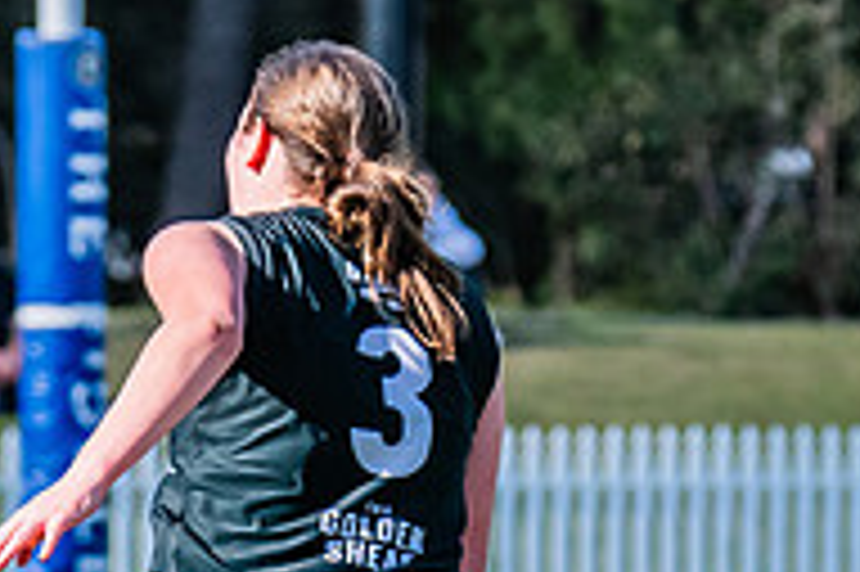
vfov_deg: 1.2
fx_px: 28331
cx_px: -616
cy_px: 366
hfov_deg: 1.7
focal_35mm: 1187
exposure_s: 1/1600
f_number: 8
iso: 800
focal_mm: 250
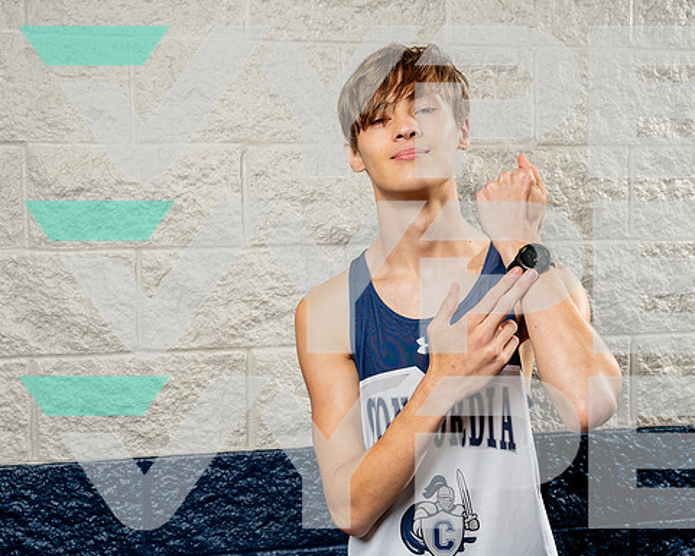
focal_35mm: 44
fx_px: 905
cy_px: 274
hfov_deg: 42.0
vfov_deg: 34.2
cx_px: 377
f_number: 5.6
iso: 250
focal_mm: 37
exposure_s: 1/250
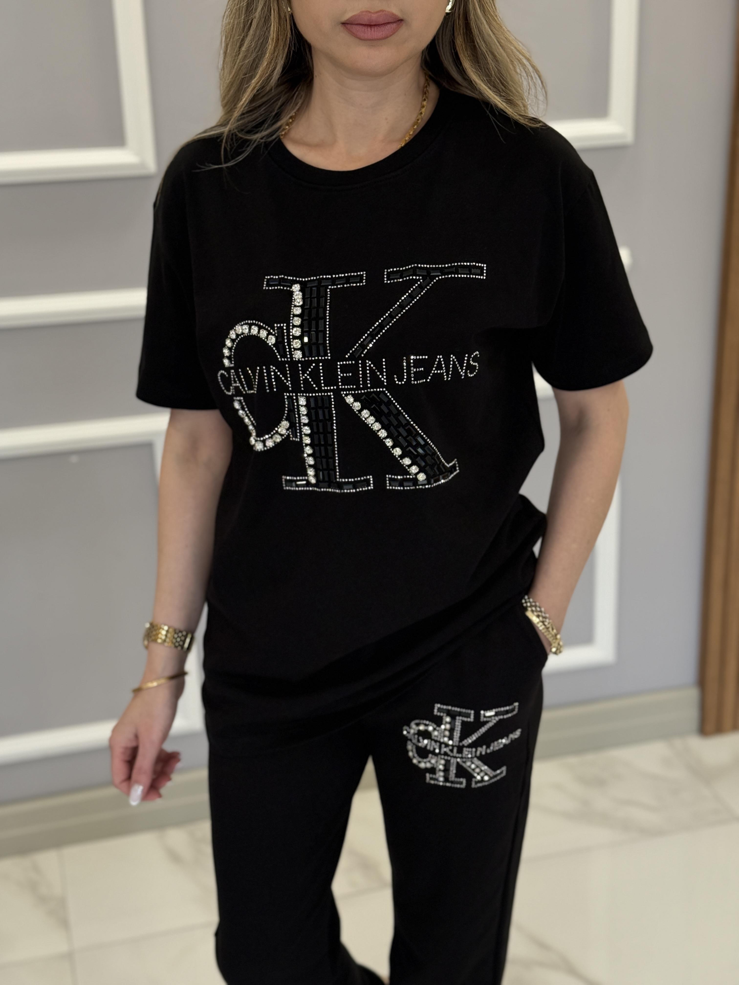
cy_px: 492
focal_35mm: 48
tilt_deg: -18.8
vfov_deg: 39.7
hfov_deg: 30.3
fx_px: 1366
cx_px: 370
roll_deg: +1.9
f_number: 1.78
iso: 200
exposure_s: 1/149
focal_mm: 6.76
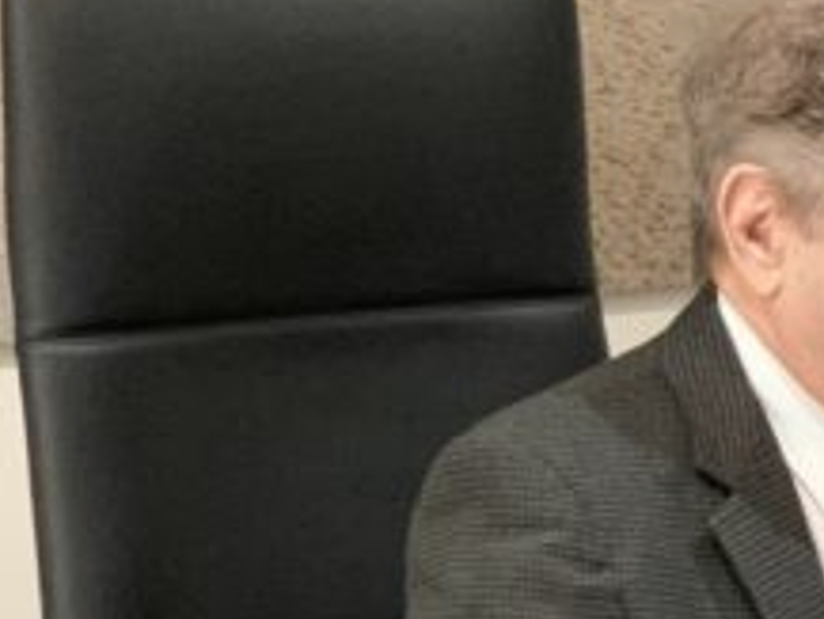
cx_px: 1018
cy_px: 634
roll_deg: -0.1
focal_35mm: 156
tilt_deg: -11.9
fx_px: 3715
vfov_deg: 9.5
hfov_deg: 12.3
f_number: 2.4
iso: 320
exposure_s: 1/50
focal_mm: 6
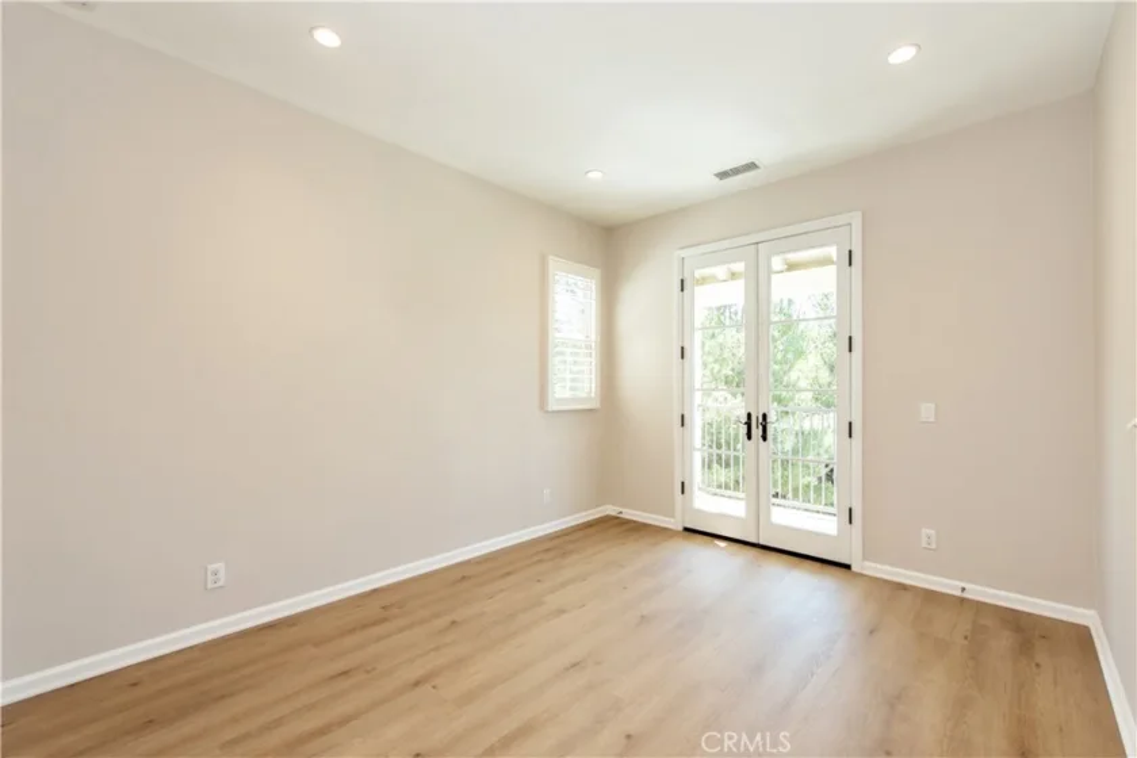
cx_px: 568
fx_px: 474
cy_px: 379
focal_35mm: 15
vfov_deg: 77.3
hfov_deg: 100.4
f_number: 5.6
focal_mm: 15
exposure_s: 1/125
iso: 500
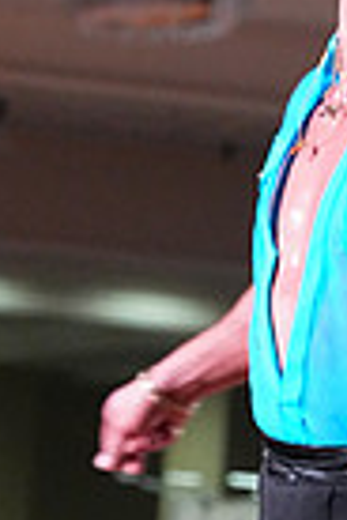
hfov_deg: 3.7
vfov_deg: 5.5
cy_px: 690
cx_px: 368
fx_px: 5407
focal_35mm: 374
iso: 10000
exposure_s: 1/400
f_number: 5
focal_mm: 89
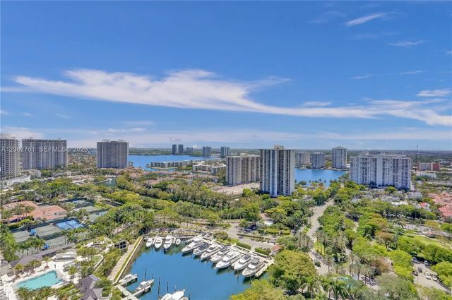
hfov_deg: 93.3
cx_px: 226
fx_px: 213
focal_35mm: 17
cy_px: 150
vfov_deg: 70.3
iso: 1600
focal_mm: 17
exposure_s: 1/640
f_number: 16
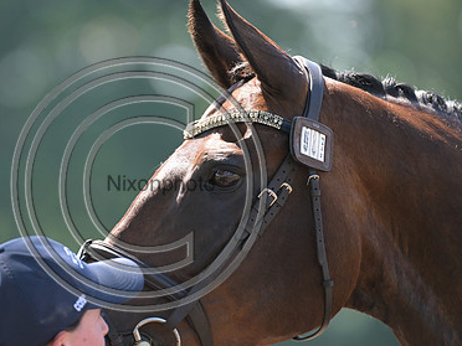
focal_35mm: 600
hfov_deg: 3.3
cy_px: 167
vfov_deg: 2.5
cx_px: 125
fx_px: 8008
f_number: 5
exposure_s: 1/1250
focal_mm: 400
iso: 1250
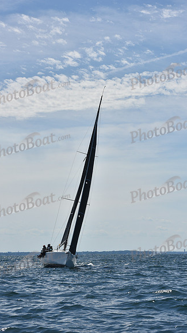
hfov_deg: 9.9
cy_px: 166
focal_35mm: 122
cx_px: 100
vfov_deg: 17.6
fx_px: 1076
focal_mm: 116
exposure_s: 1/1600
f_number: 10
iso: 250
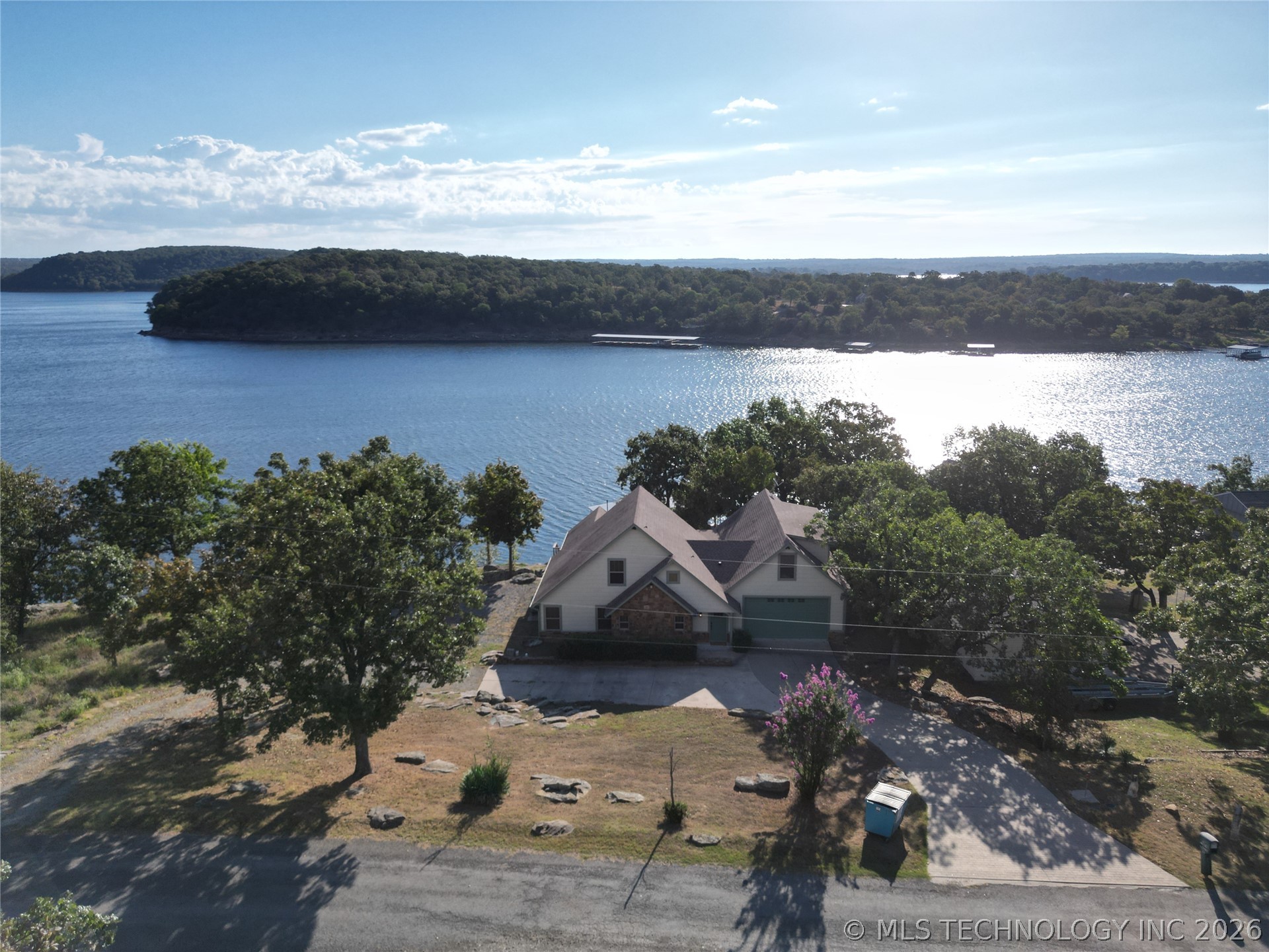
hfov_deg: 71.6
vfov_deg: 56.8
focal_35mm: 24
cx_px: 634
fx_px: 880
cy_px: 476
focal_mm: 6.72
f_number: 1.7
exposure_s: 1/5000
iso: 110
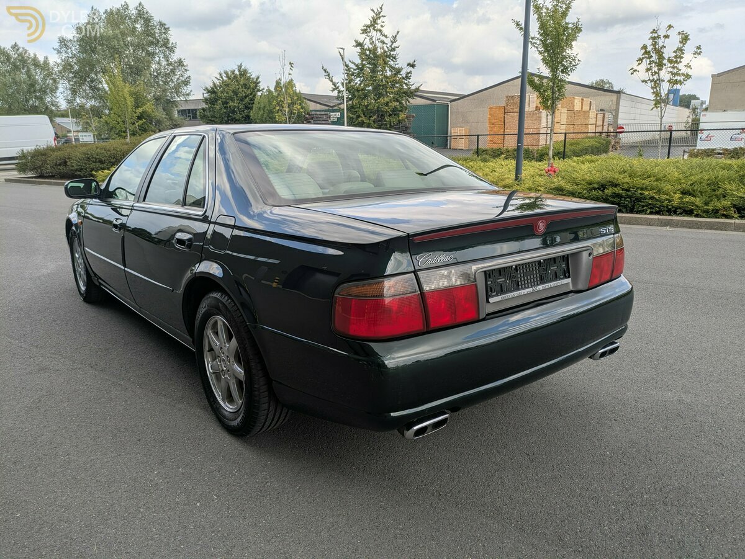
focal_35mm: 25
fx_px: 538
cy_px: 280
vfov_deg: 54.9
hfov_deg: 69.4
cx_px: 372
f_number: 1.89
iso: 45
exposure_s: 1/1001
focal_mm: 5.43
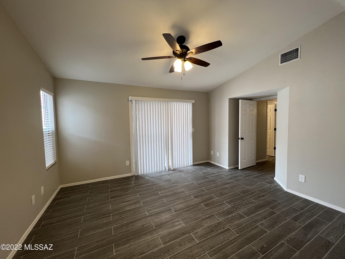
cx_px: 172
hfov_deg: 106.2
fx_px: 130
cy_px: 130
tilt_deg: -4.0
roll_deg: +2.6
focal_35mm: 13
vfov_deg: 89.9
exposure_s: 1/120
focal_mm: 1.57
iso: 160
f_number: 1.8
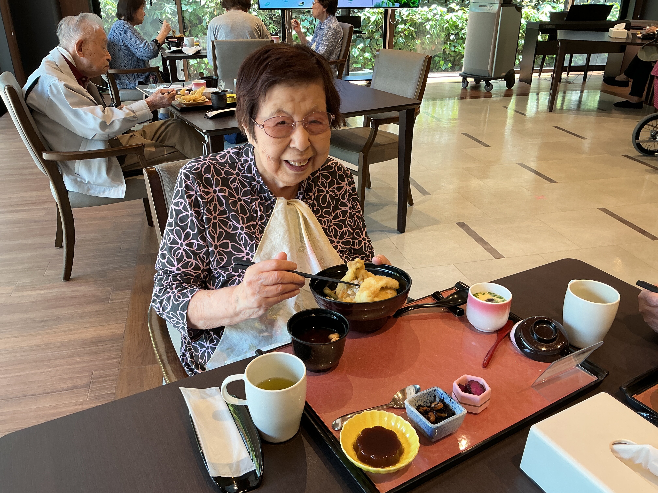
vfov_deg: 48.2
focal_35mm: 29
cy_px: 246
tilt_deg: -25.9
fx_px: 551
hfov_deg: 61.7
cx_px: 329
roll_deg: +1.0
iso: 64
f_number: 1.8
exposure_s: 1/120
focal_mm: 3
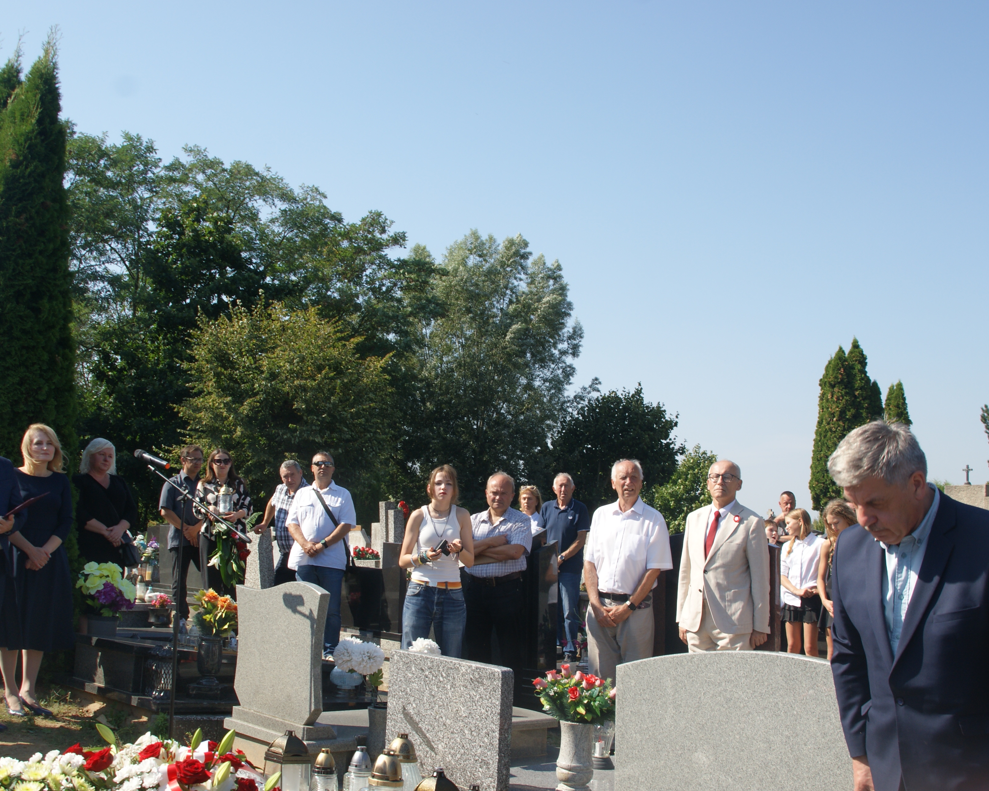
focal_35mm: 44
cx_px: 470
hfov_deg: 42.0
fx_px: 1288
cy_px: 392
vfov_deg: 34.2
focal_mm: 22
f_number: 10
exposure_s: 1/125
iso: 100
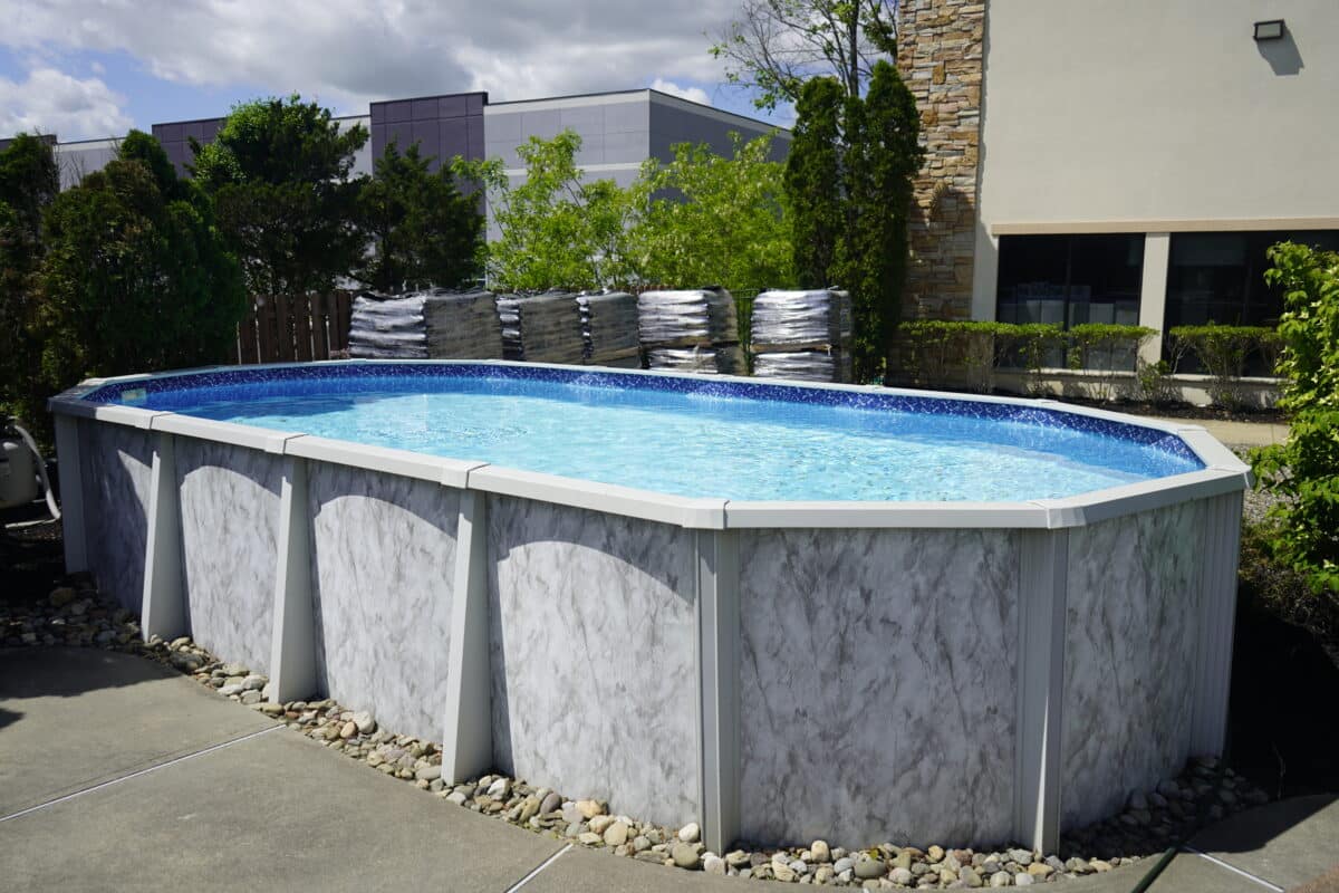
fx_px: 1041
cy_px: 446
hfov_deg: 65.5
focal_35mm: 28
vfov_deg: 46.4
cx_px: 670
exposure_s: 1/1000
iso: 100
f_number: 5
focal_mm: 28
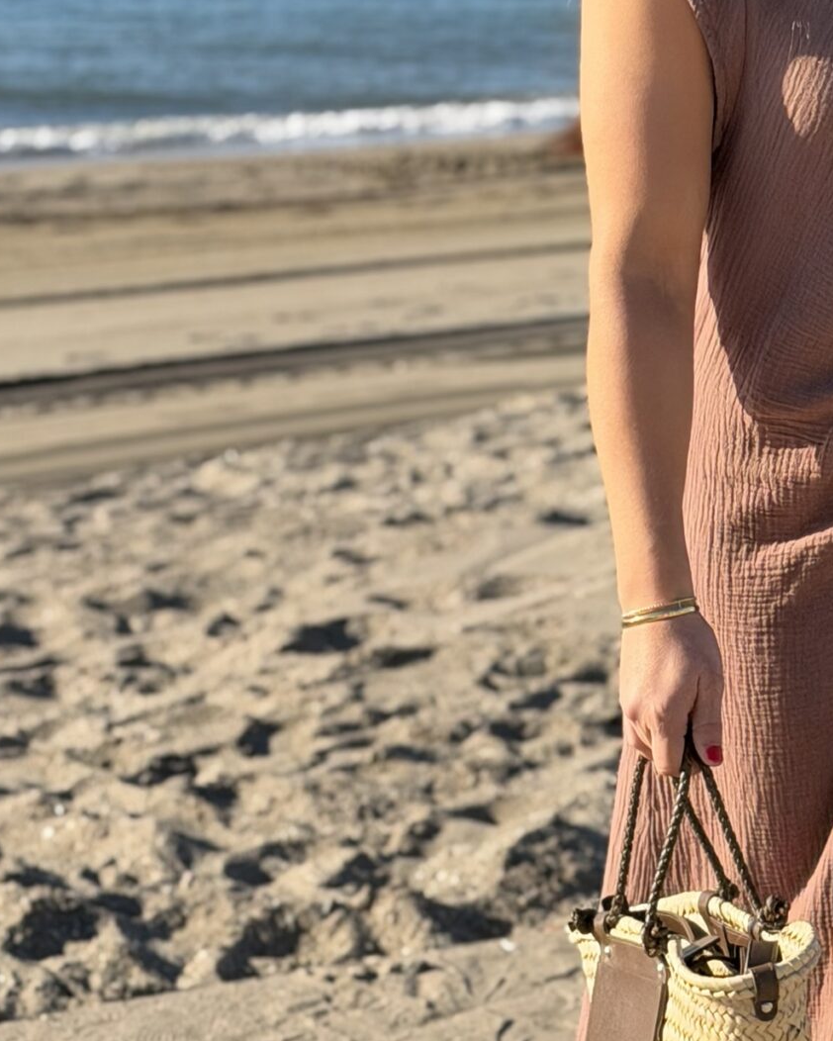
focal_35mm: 114
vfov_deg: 16.9
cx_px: 748
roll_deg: -3.2
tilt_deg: -14.4
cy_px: 535
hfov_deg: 13.4
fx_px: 3512
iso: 64
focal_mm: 6.76
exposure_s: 1/3534
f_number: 1.78
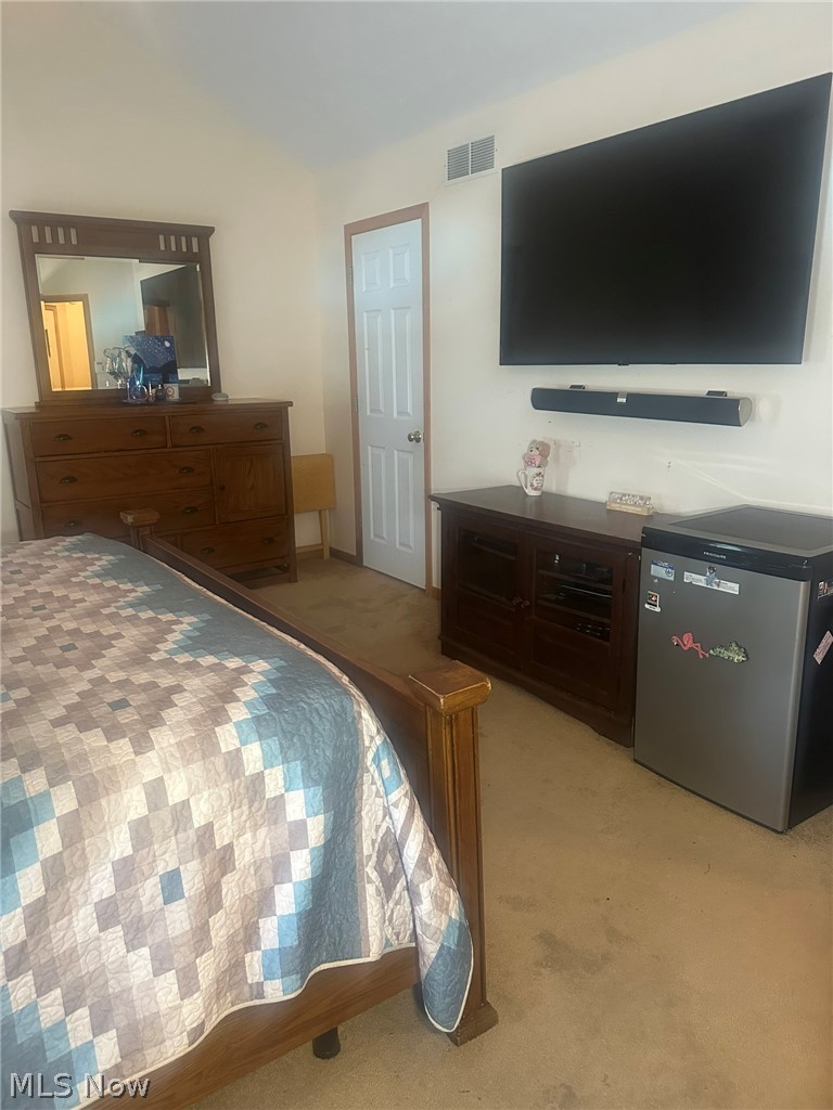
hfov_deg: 56.8
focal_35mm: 24
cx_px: 416
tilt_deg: -14.0
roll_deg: +0.0
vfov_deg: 71.6
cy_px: 555
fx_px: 770
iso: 640
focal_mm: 6.86
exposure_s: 1/60
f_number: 1.78
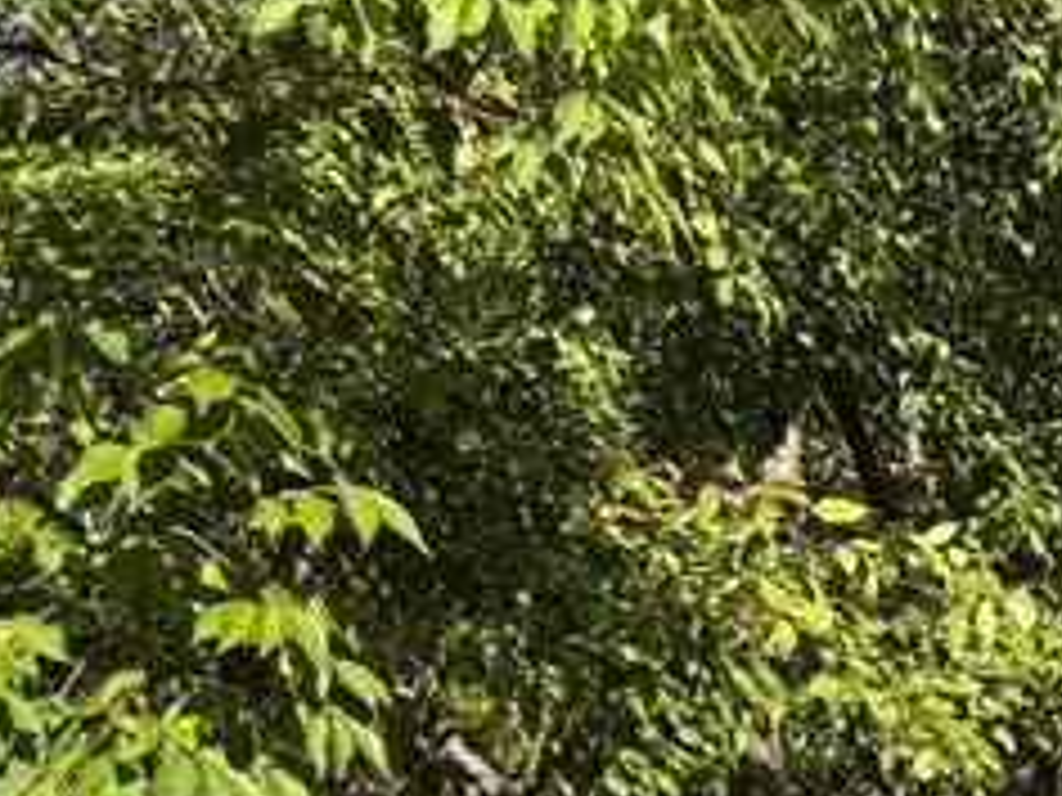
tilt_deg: +2.3
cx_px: 2030
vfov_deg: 14.0
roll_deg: -1.3
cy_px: 841
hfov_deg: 15.6
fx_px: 3191
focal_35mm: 104
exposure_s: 1/2907
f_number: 1.78
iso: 80
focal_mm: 6.76
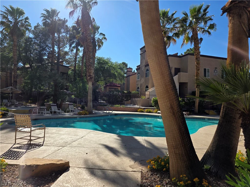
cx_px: 125
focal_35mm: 23
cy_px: 94
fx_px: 166
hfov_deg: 73.9
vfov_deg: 58.9
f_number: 1.7
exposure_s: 1/5778
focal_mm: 6.3
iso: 80
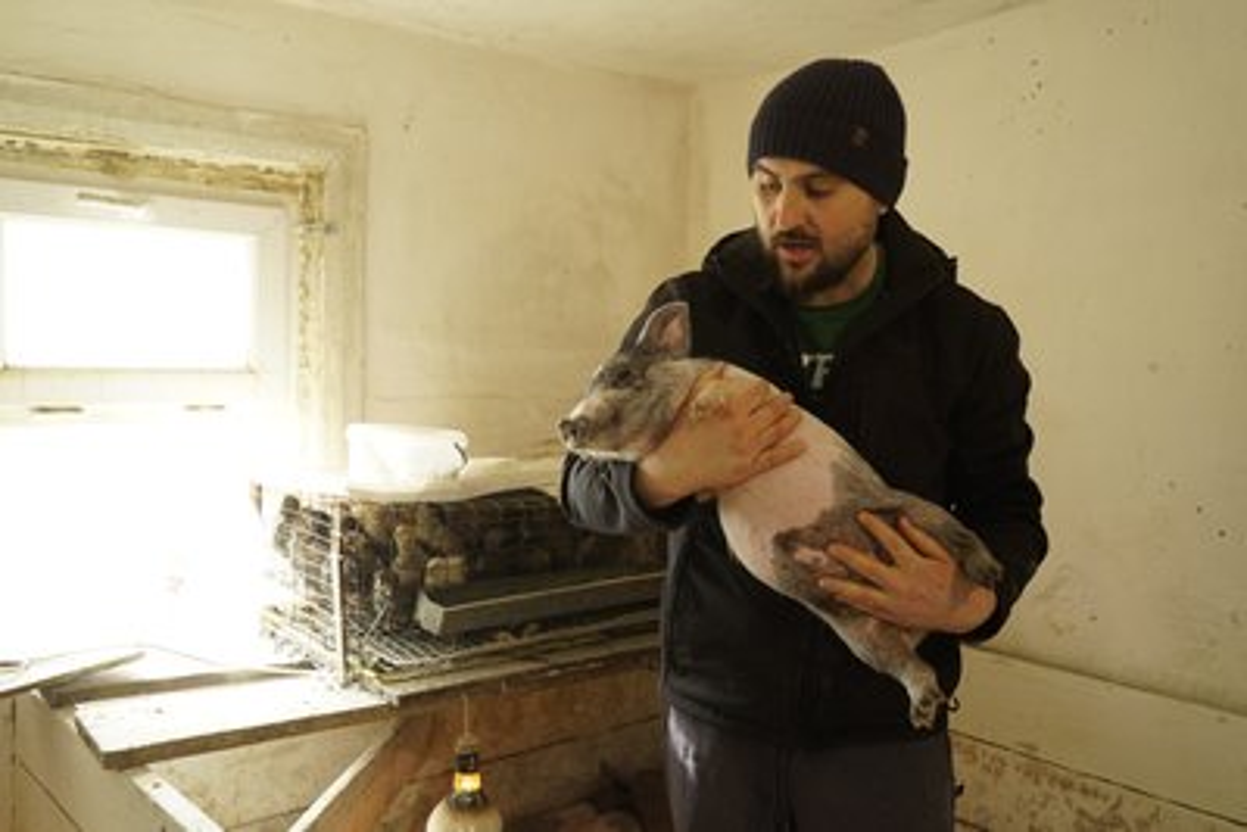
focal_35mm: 25
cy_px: 416
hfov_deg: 71.5
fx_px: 866
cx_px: 624
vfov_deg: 51.3
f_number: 4
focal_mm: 25
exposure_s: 1/100
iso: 320
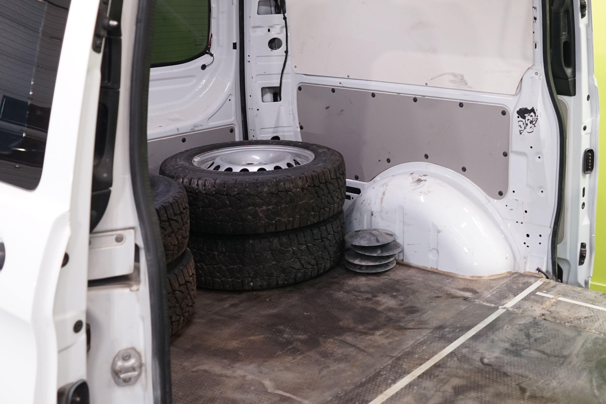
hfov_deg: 41.1
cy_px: 105
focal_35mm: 46
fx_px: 774
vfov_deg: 28.8
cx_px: 479
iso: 1000
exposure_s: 1/30
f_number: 5
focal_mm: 29
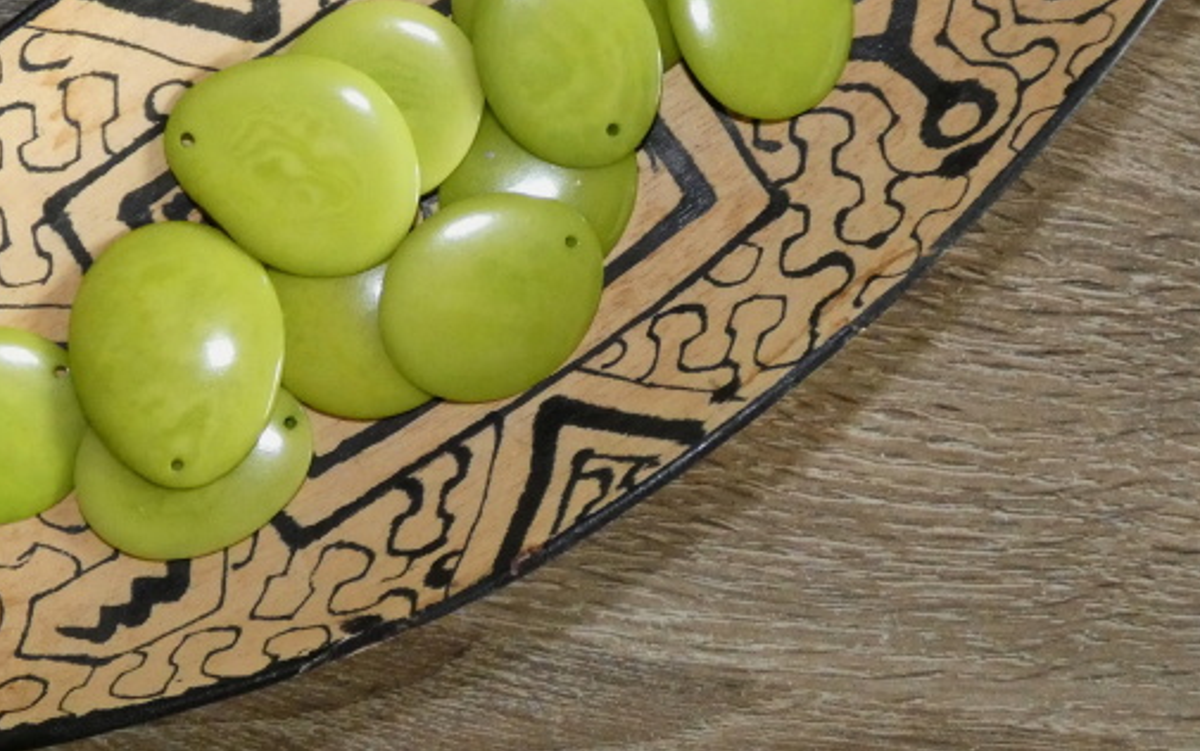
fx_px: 1538
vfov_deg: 27.3
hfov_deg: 42.2
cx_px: 432
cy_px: 266
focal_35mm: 47
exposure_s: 1/125
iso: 800
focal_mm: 5
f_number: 3.2
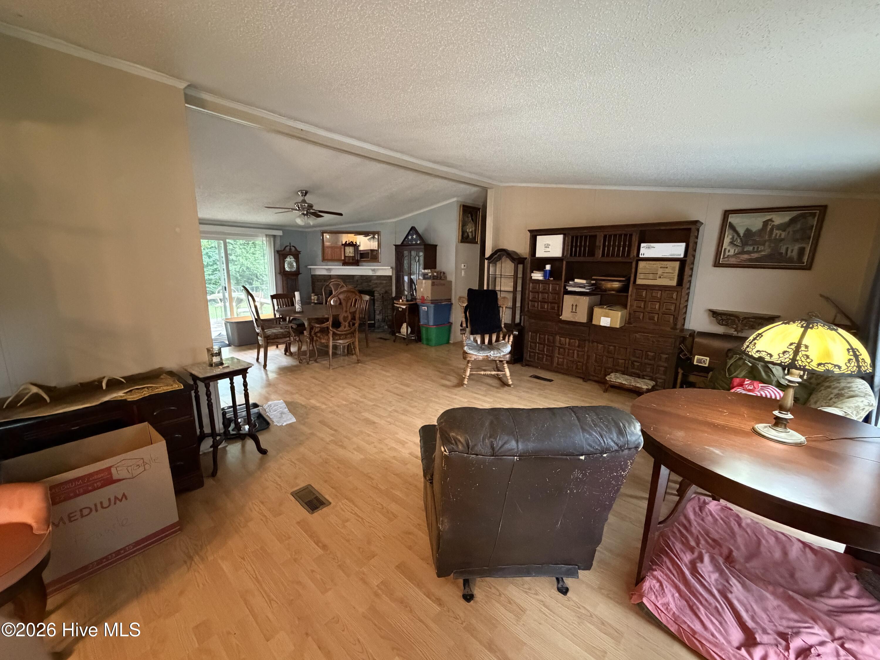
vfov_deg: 85.7
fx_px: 356
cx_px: 440
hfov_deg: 102.1
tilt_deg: -9.2
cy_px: 330
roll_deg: -0.6
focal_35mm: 14
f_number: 2.2
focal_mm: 2.22
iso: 1250
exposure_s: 1/60
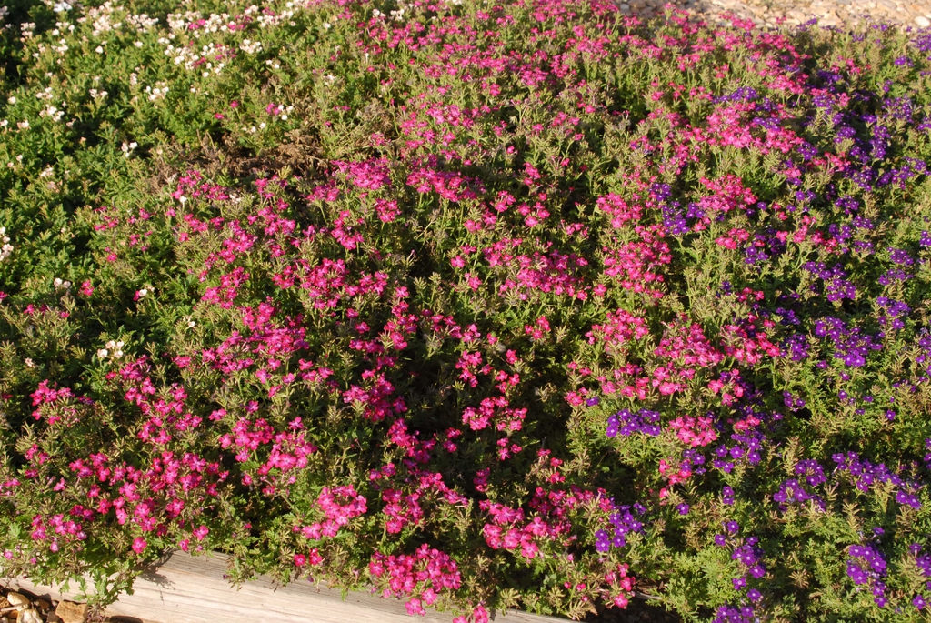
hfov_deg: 41.1
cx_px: 466
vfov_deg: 28.1
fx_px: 1243
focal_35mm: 48
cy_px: 312
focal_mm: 32
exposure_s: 1/250
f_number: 8
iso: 400
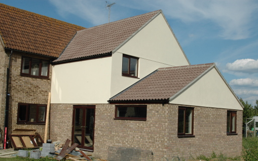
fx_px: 302
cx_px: 129
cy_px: 86
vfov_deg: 29.8
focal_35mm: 43
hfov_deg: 46.2
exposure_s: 1/500
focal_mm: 28
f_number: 11
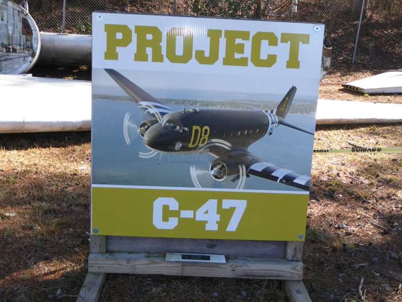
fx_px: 511
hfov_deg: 42.9
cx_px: 201
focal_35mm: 44
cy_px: 151
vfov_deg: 32.9
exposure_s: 1/125
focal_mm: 7.8
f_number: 3.9
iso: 100
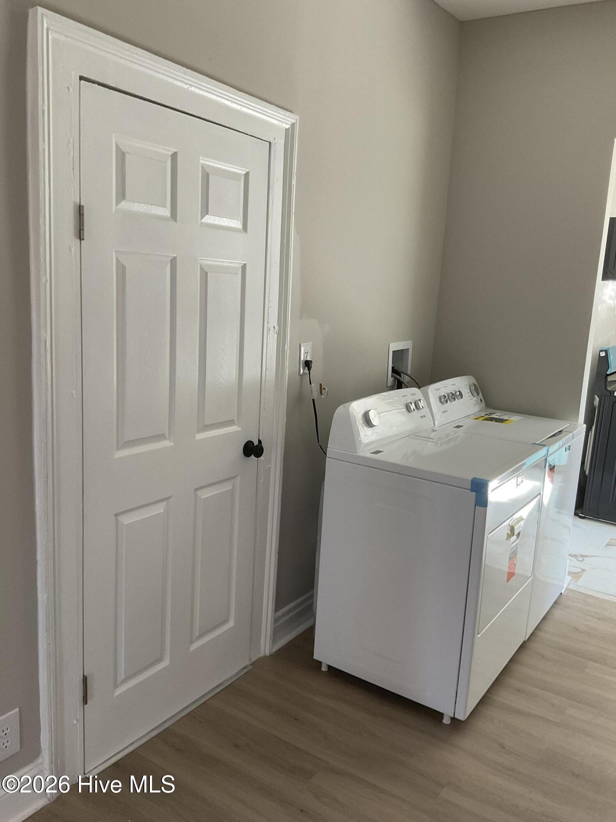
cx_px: 308
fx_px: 688
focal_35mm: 29
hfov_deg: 48.2
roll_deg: -1.4
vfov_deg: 61.7
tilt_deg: -8.1
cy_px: 411
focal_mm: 3
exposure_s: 1/60
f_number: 1.8
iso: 80
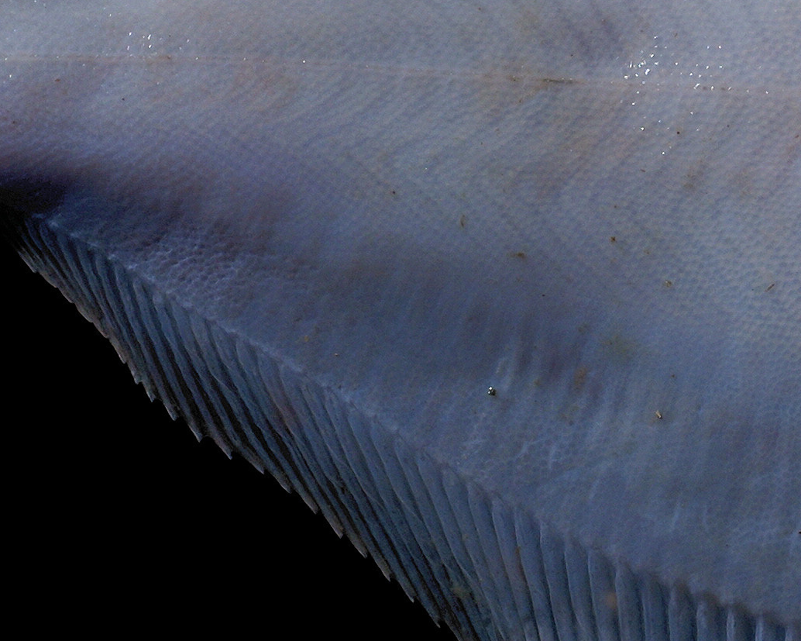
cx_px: 850
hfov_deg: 7.3
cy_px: 13
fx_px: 6258
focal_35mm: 264
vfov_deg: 5.8
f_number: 13
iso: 100
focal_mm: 50
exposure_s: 1/500
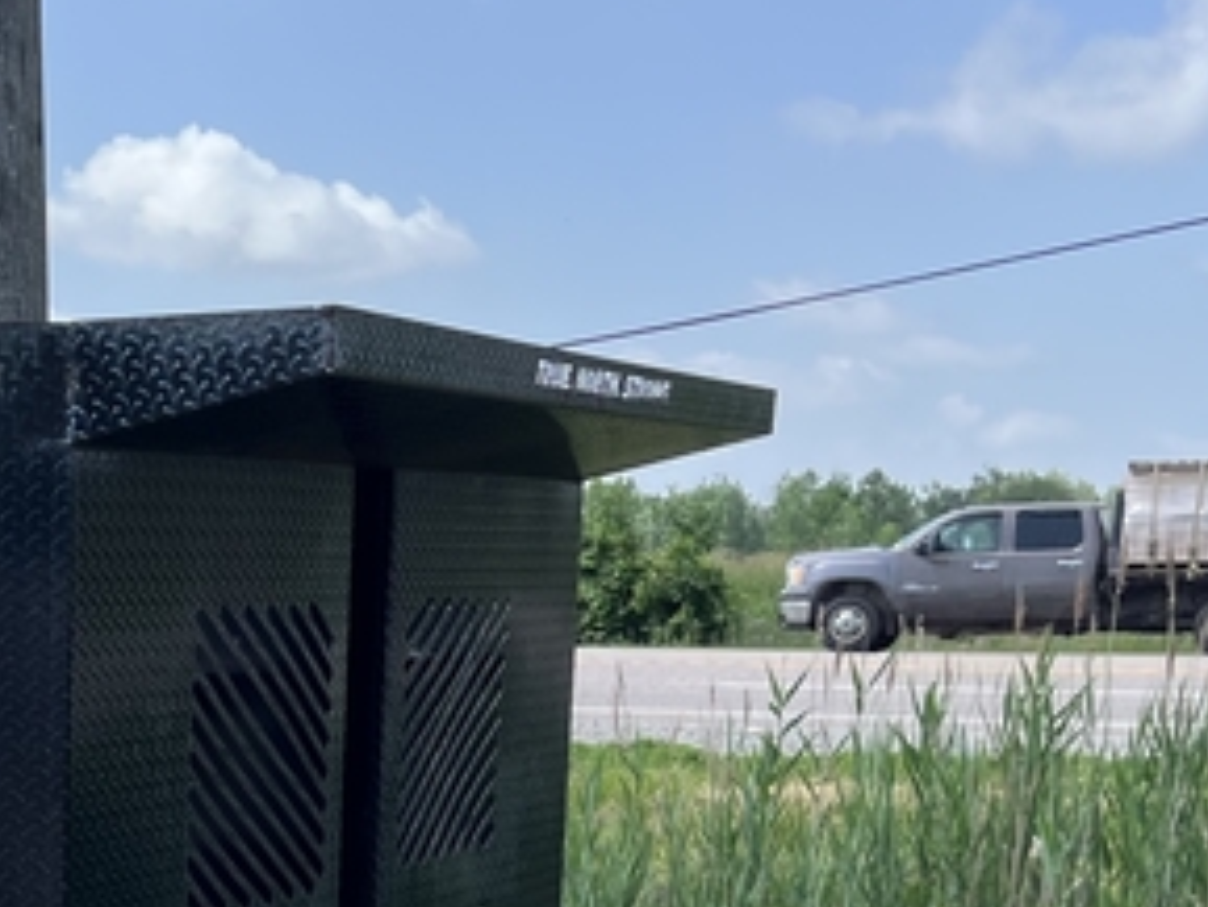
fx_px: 2514
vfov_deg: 19.6
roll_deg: +1.5
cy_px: 995
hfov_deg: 25.0
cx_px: -150
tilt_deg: -7.5
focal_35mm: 72
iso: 50
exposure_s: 1/1957
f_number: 1.6
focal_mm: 5.1
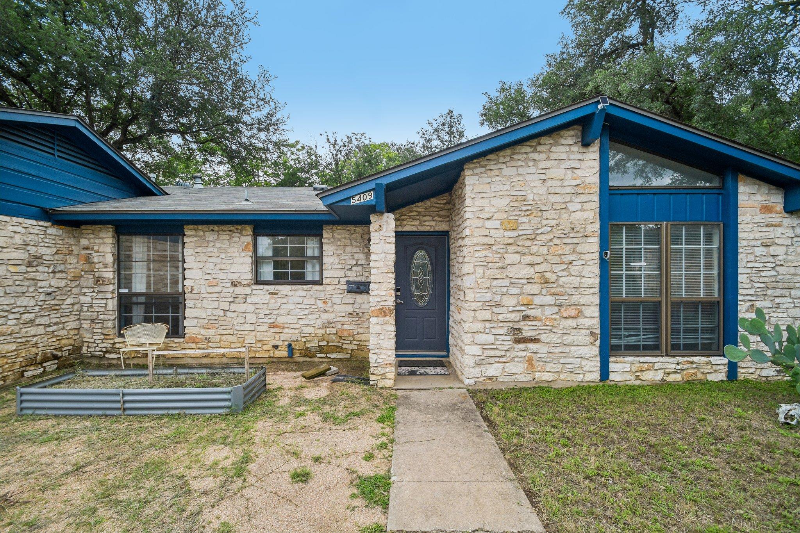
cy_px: 266
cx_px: 400
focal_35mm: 15
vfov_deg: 77.3
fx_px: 333
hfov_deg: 100.4
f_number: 8
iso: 400
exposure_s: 1/250
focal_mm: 10
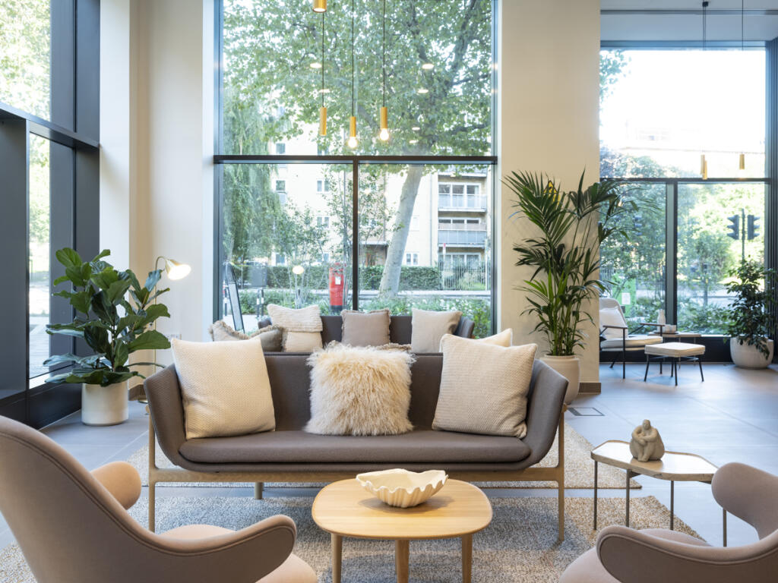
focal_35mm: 32
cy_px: 292
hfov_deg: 56.8
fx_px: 719
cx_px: 389
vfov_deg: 44.2
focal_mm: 40.3
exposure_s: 1/13
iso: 400
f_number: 10
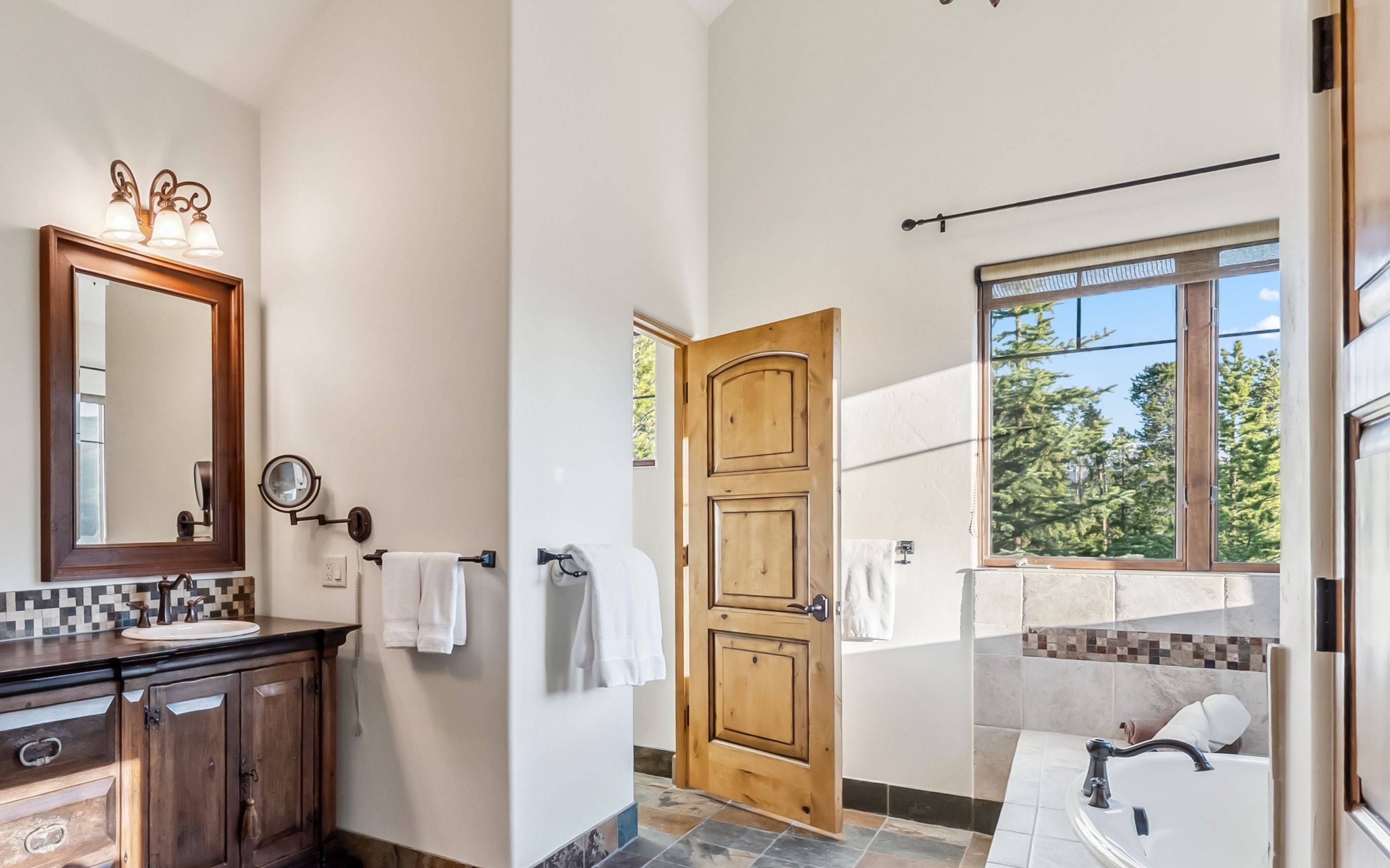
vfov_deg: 54.8
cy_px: 501
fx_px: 833
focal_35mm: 22
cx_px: 356
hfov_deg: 74.3
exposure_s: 1/60
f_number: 8
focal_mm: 14
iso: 800
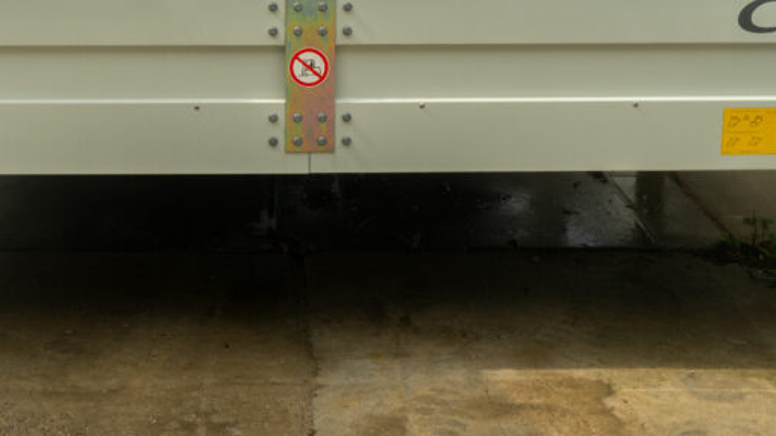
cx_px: 270
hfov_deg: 32.1
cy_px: 20
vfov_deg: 18.2
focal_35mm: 65
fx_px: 1337
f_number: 6.3
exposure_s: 1/100
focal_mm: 31
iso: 100
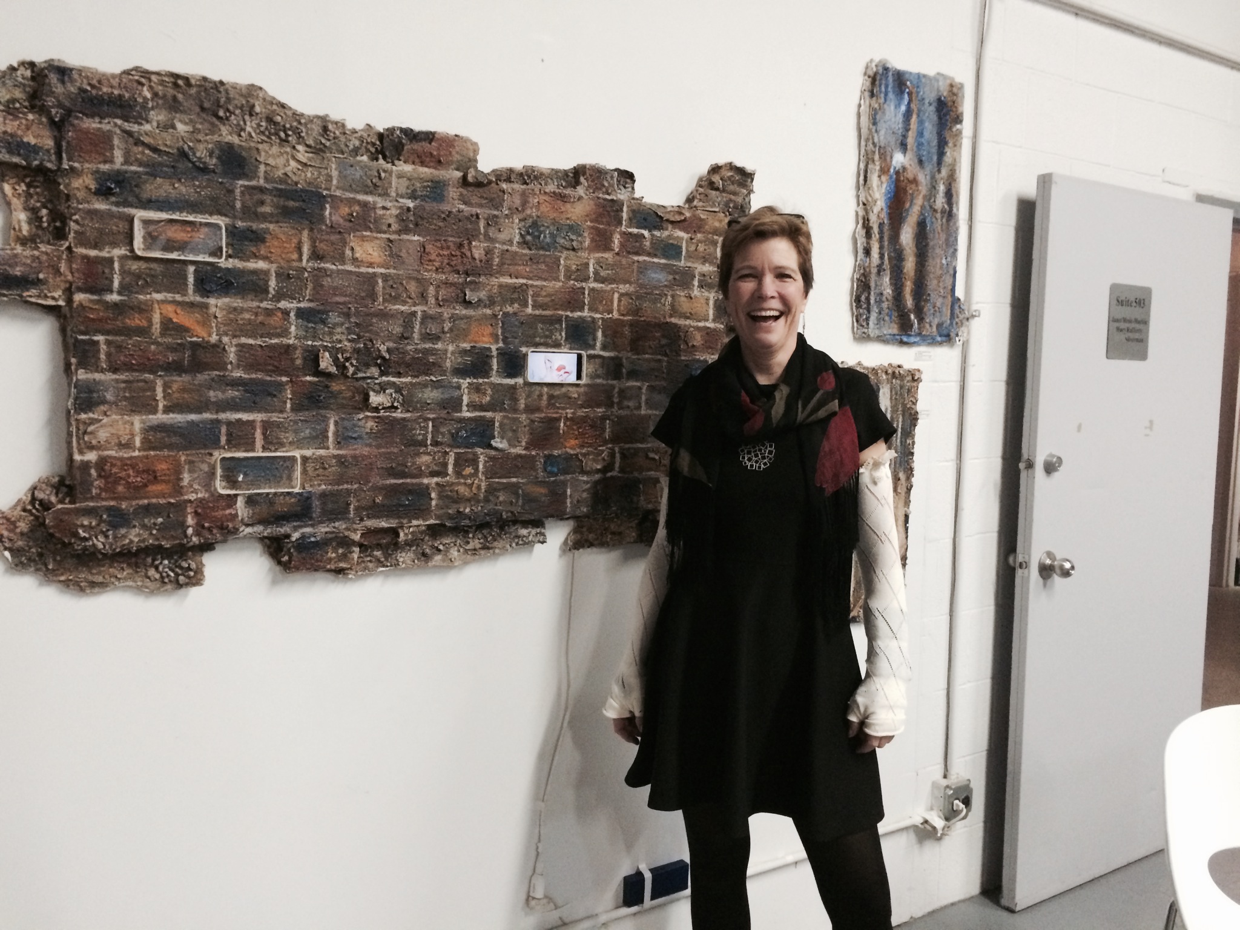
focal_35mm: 30
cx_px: 620
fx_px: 1075
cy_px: 465
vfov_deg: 46.8
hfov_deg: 60.0
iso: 320
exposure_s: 1/30
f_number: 2.2
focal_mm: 4.12
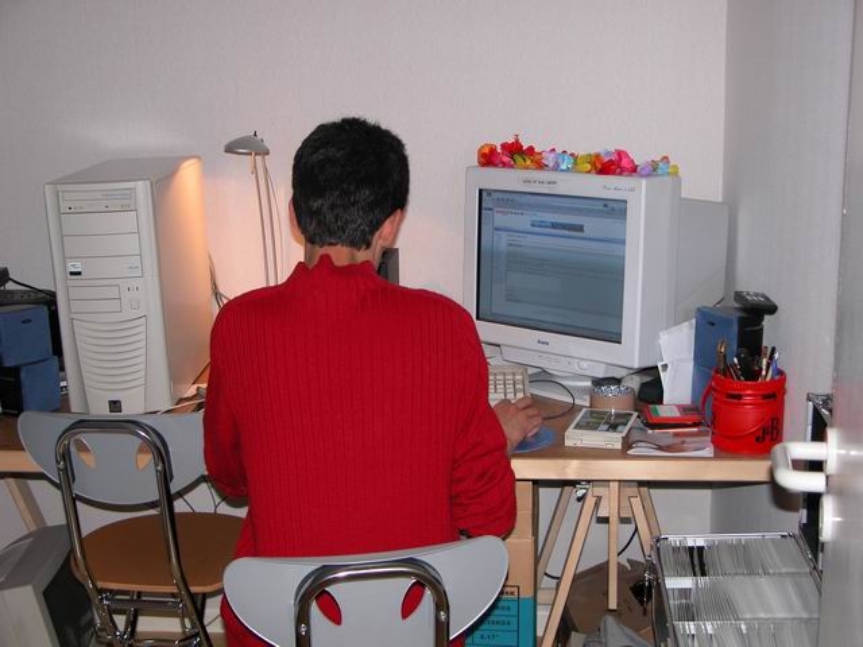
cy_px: 324
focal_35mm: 54
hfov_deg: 35.5
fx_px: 1346
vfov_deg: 27.0
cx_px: 432
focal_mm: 13.7
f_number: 3.1
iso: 100
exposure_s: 1/60
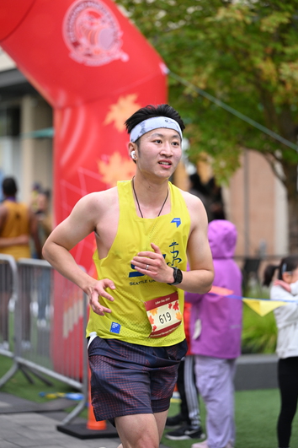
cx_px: 146
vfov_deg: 17.9
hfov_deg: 12.0
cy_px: 223
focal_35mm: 114
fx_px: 1415
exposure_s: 1/1600
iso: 1000
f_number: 2.8
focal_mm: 110
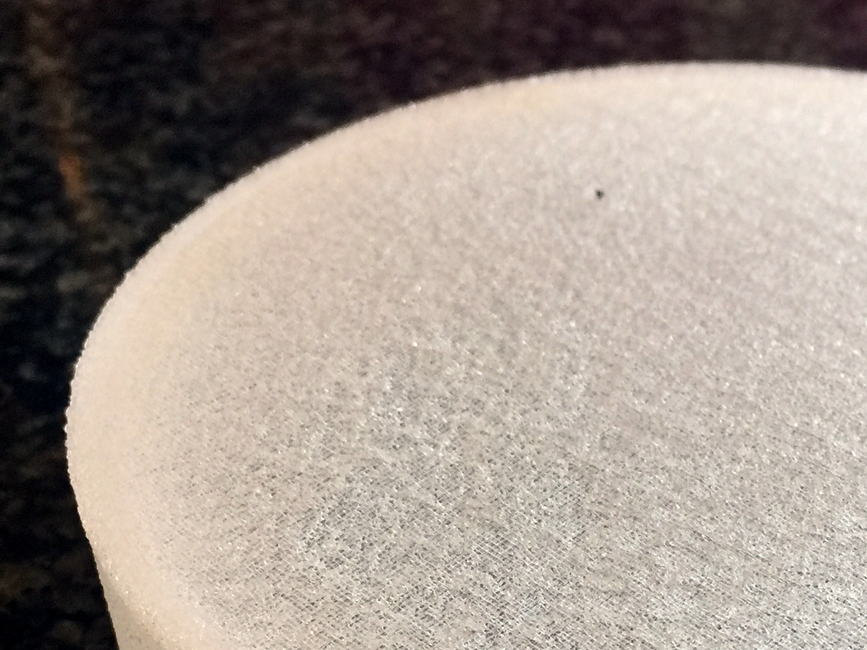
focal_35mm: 50
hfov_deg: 36.4
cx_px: 733
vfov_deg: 28.2
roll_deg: +0.7
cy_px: 556
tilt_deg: -41.9
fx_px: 1252
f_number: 2.2
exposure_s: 1/33
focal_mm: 4.15
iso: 40
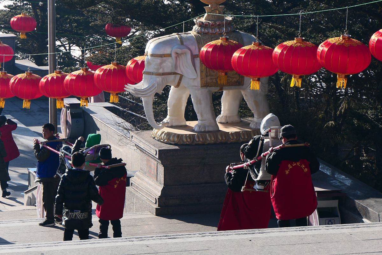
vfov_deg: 5.0
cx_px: 191
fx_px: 2907
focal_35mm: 274
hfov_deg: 7.5
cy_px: 128
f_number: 4.5
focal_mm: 100.6
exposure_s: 1/1600
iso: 320
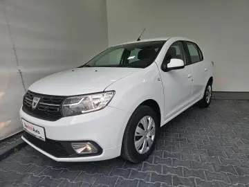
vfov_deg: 58.9
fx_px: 165
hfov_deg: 73.9
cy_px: 94
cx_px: 124
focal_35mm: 23
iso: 10
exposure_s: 1/230
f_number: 1.7
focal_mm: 6.3
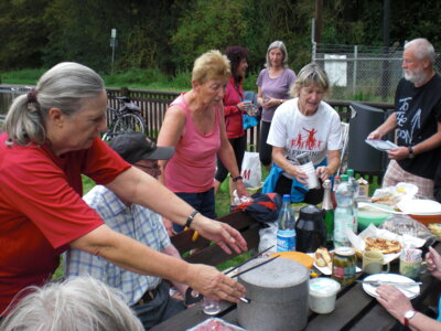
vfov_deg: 37.7
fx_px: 484
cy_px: 166
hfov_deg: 49.0
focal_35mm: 38
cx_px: 220
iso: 64
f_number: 3.1
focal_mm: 6.3
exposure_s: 1/160
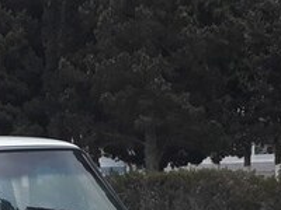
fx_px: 722
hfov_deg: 21.6
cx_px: 42
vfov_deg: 15.1
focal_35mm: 89
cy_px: 335
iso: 64
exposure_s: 1/50
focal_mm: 3.6
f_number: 1.9
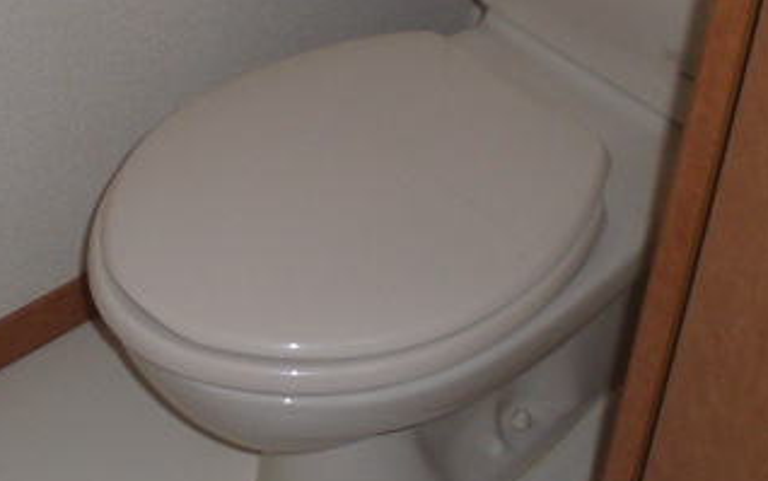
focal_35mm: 81
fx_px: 1696
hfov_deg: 25.3
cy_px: 131
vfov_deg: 16.1
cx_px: 203
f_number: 3.1
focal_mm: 6.3
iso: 200
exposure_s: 1/60
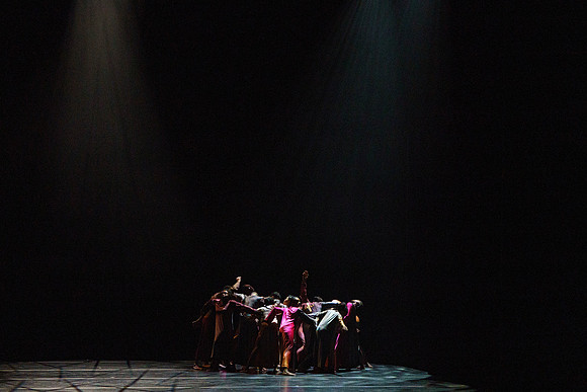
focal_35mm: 120
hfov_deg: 17.0
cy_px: 164
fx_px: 1961
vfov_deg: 11.4
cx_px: 260
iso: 6400
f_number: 5.6
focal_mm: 100
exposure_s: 1/250
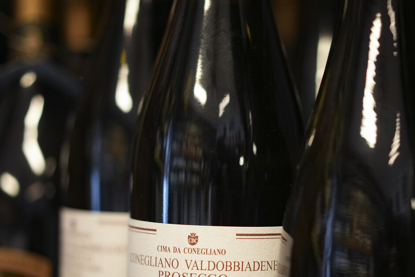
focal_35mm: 93
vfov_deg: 14.7
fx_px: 1072
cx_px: 261
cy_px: 179
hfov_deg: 21.9
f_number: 1.8
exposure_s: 1/250
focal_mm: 55
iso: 2500
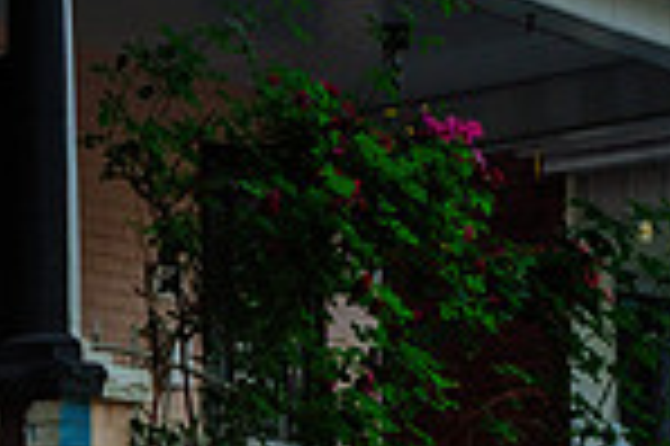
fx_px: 2584
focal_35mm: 139
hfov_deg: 13.4
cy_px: 618
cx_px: -491
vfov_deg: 9.6
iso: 500
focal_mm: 22.3
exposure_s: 1/500
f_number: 1.8
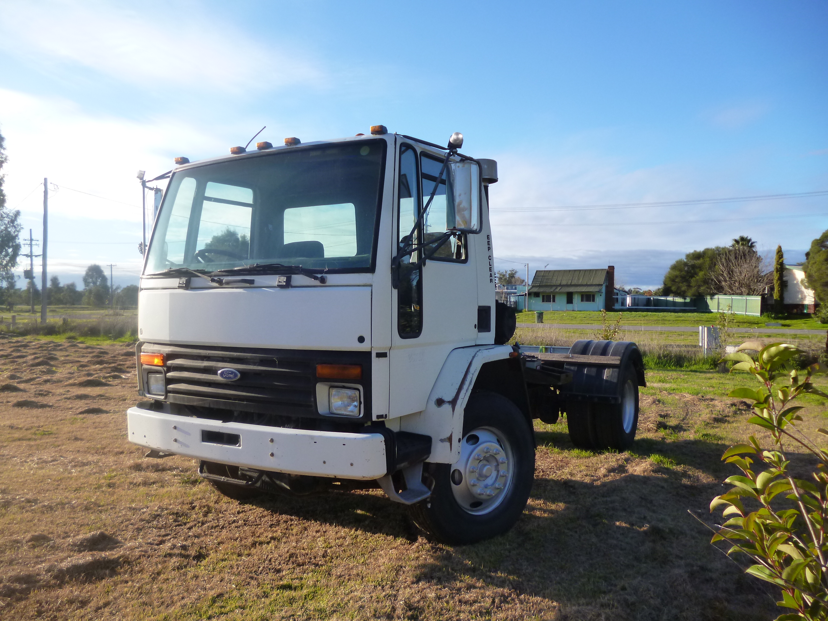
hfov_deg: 63.4
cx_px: 414
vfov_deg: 49.7
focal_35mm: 28
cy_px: 310
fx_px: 670
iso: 160
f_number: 3.1
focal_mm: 5
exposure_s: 1/500
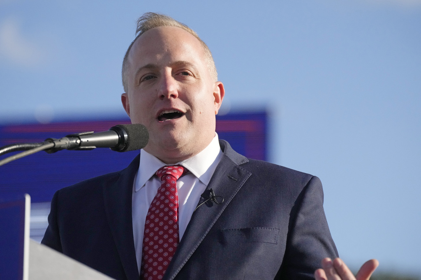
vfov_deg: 5.4
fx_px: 2946
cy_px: 140
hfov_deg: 8.2
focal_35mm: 252
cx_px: 210
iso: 5000
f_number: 5.6
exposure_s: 1/20000
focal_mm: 252
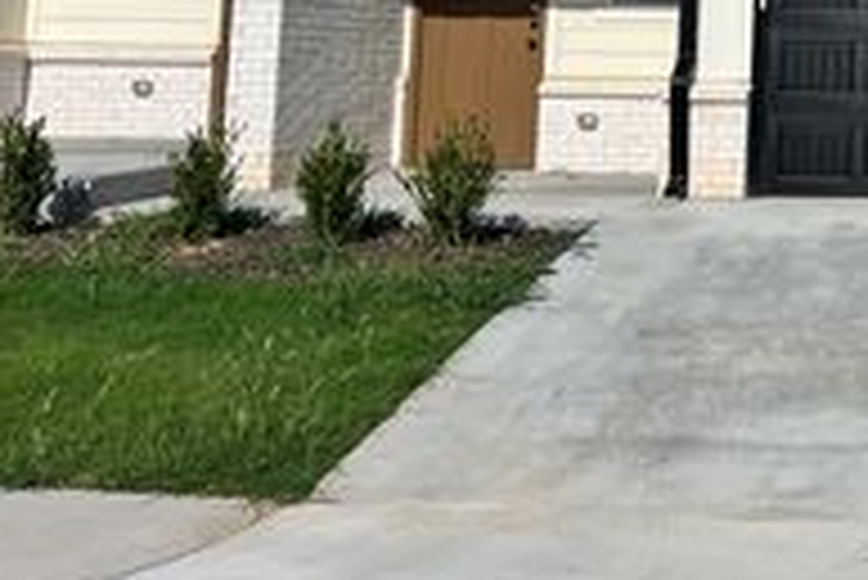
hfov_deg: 26.1
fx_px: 1689
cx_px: 1007
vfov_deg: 18.4
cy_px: -133
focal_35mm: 70
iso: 50
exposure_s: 1/14286
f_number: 1.5
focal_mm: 5.7
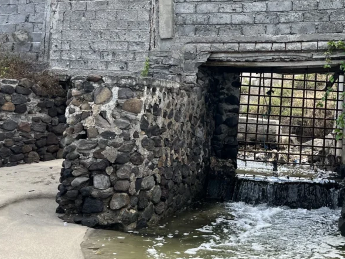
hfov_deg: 35.3
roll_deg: -0.9
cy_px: 79
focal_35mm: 53
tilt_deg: +3.2
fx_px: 528
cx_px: 265
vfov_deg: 27.3
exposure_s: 1/943
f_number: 1.6
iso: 50
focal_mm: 5.1
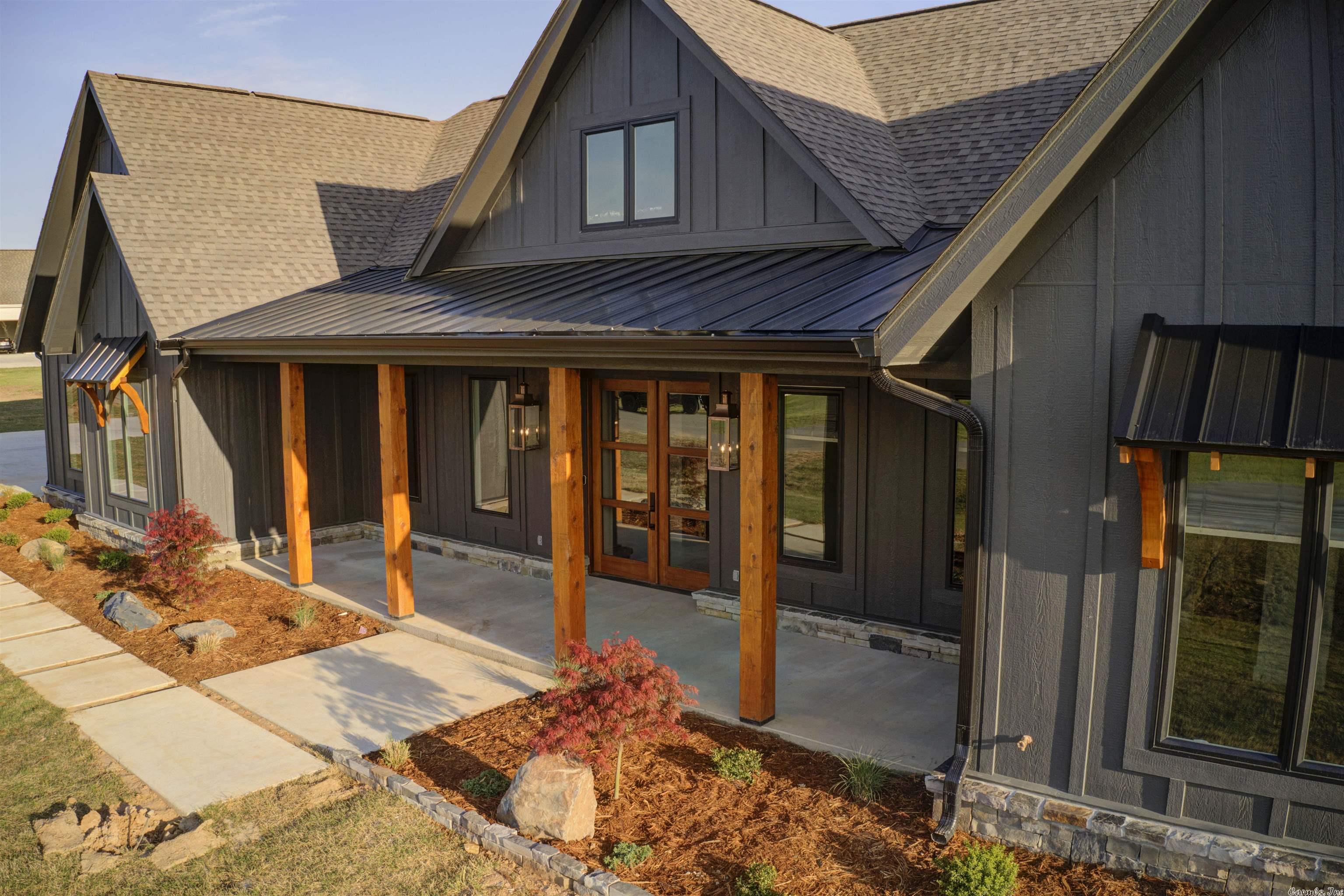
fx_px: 1045
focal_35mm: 28
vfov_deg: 46.4
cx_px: 672
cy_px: 448
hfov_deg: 65.5
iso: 100
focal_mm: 10.3
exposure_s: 1/200
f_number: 5.6
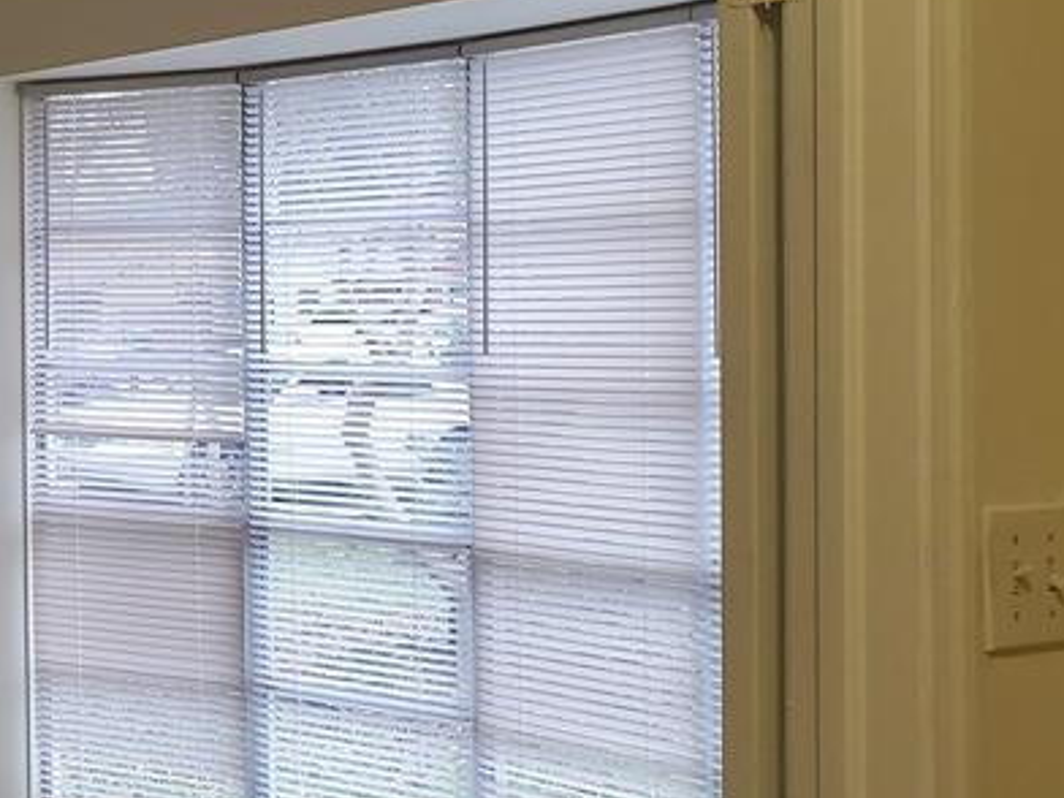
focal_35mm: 68
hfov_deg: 26.4
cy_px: 307
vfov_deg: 21.6
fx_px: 2090
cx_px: -90
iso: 250
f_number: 2.4
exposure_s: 1/120
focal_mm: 4.3
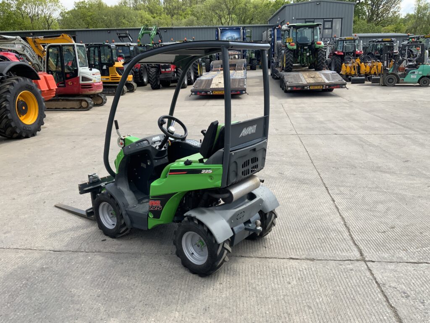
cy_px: 162
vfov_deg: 48.2
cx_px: 215
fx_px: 360
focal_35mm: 29
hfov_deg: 61.7
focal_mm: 3
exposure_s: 1/1035
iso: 16
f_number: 1.8
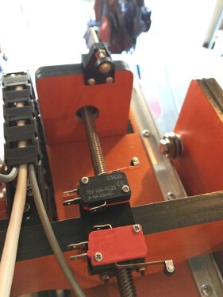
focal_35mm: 31
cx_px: 113
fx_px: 266
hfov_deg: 45.5
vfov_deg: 58.3
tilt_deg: -51.4
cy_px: 145
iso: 200
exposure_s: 1/30
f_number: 2.2
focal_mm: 4.15
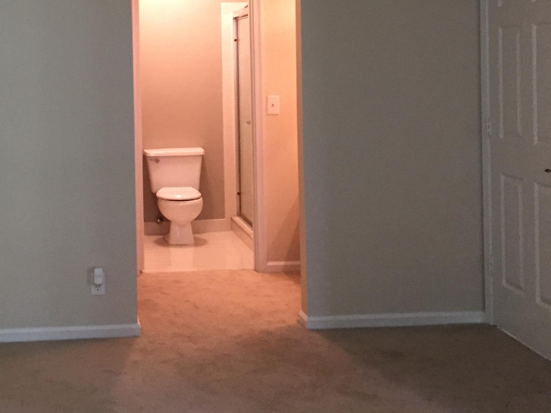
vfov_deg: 25.5
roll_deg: +1.8
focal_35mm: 56
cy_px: 65
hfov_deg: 33.9
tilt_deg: -1.3
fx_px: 891
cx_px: 159
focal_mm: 4.15
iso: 200
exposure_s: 1/30
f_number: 2.2
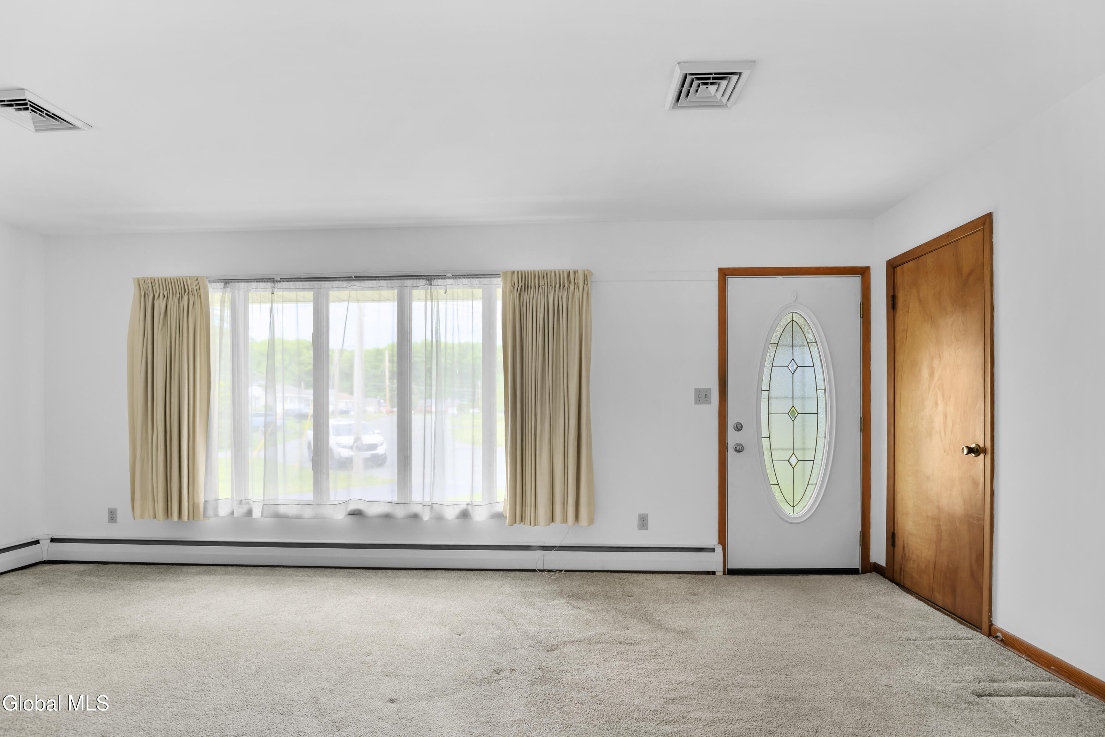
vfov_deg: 73.7
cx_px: 552
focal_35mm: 16
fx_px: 491
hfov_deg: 96.7
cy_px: 368
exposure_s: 1/50
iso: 250
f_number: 4.5
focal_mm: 16
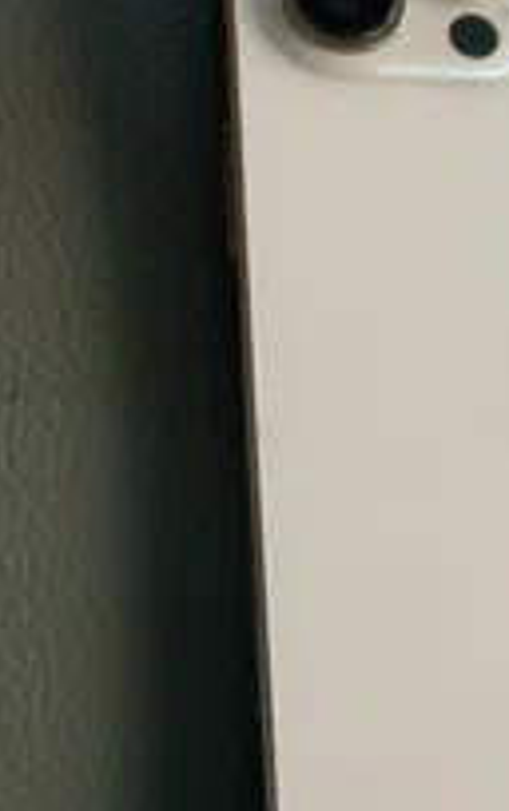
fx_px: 2390
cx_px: 593
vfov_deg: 19.3
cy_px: 406
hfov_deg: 11.9
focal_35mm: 108
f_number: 2.4
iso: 125
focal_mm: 6
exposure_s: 1/92
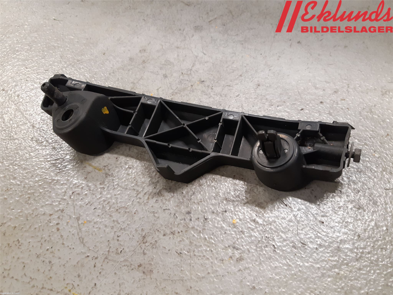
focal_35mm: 26
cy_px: 148
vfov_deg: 53.1
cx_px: 196
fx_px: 295
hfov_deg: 67.3
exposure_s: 1/50
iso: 160
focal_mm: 3.93
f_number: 1.7
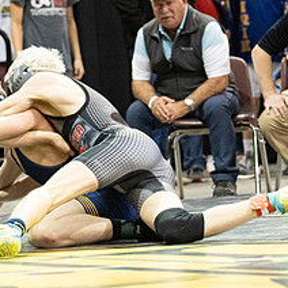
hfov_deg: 5.7
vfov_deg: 5.7
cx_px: -1
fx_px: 2871
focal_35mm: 305
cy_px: 103
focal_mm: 131
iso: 12800
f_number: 4
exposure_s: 1/500
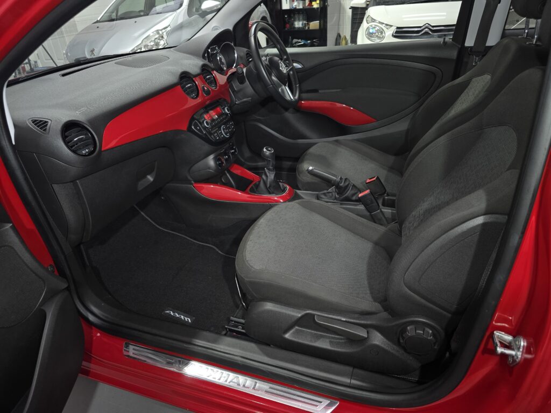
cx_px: 276
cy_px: 206
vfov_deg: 58.9
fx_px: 366
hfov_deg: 73.9
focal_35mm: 23
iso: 200
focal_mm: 6.3
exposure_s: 1/100
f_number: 1.7
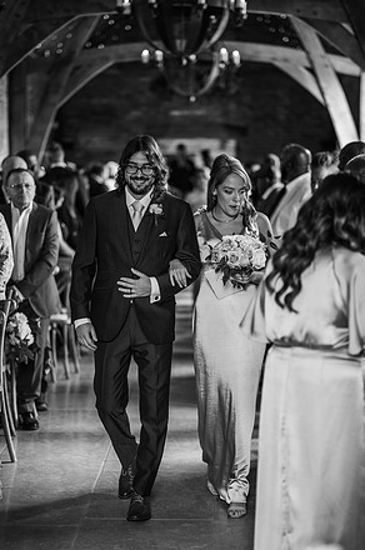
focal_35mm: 87
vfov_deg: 23.4
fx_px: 1327
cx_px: 182
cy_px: 280
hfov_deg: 15.7
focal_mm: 85
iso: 450
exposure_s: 1/200
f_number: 1.8
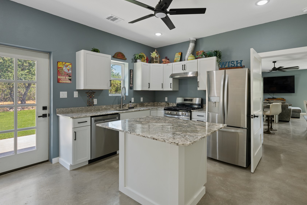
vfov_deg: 67.2
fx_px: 153
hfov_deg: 89.8
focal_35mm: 18
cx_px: 166
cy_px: 91
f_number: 8
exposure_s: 1/15
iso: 400
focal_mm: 14
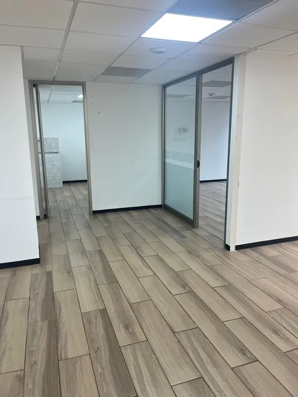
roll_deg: +1.8
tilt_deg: -11.4
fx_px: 298
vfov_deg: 67.3
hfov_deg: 53.1
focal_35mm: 26
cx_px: 149
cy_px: 198
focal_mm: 5.1
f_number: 1.6
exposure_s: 1/120
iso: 80
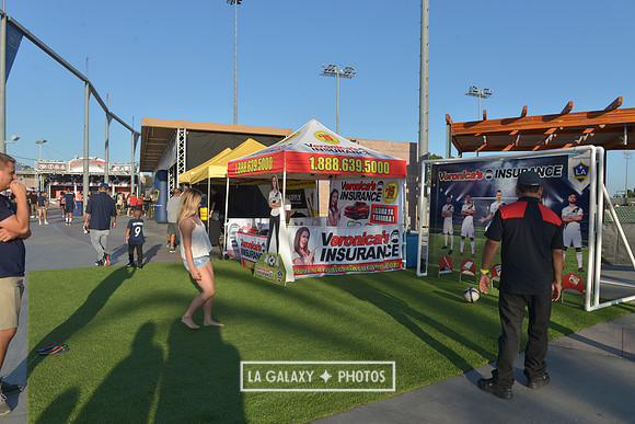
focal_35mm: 24
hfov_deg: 73.7
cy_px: 212
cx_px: 318
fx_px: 423
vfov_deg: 53.2
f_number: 10
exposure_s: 1/400
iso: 200
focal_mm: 24
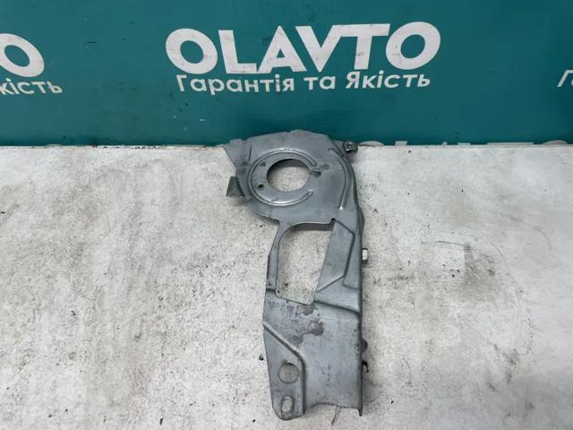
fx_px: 430
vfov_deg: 53.1
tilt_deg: -56.0
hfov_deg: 67.3
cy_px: 215
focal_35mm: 26
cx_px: 286
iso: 80
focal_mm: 4.2
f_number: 1.6
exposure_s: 1/100
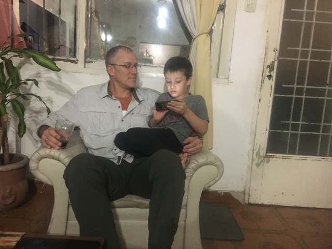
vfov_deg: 48.2
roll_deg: -4.5
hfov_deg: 61.7
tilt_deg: -8.0
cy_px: 124
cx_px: 166
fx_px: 278
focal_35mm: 29
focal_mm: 4.15
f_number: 2.2
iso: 500
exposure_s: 1/17
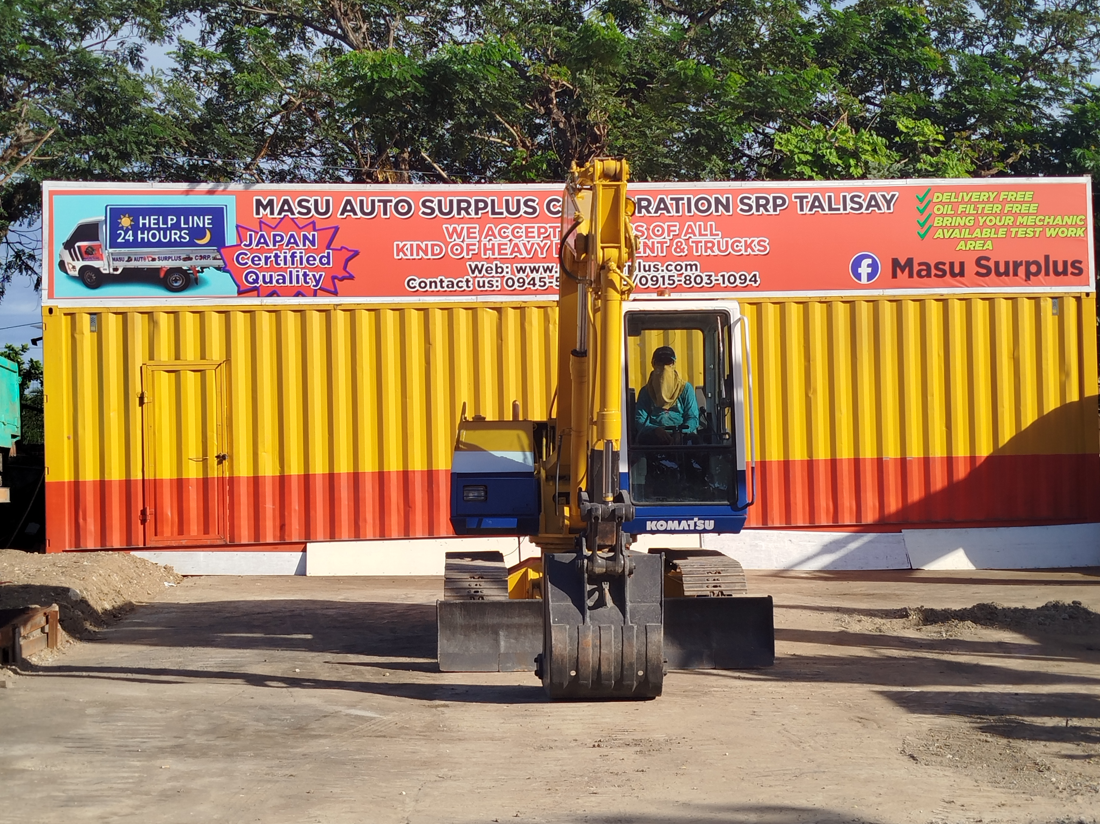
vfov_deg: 26.6
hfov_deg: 34.9
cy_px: 386
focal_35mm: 55
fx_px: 1748
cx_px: 551
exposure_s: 1/989
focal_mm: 5.31
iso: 50
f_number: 1.7
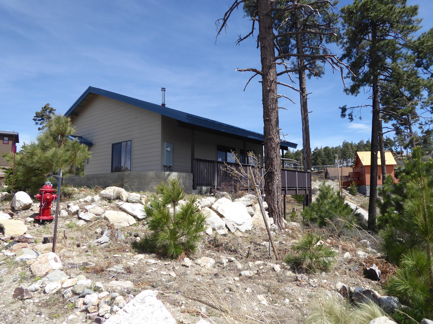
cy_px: 162
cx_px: 216
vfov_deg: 54.9
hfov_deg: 69.4
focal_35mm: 25
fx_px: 313
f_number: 3.3
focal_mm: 4.3
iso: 80
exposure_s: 1/800
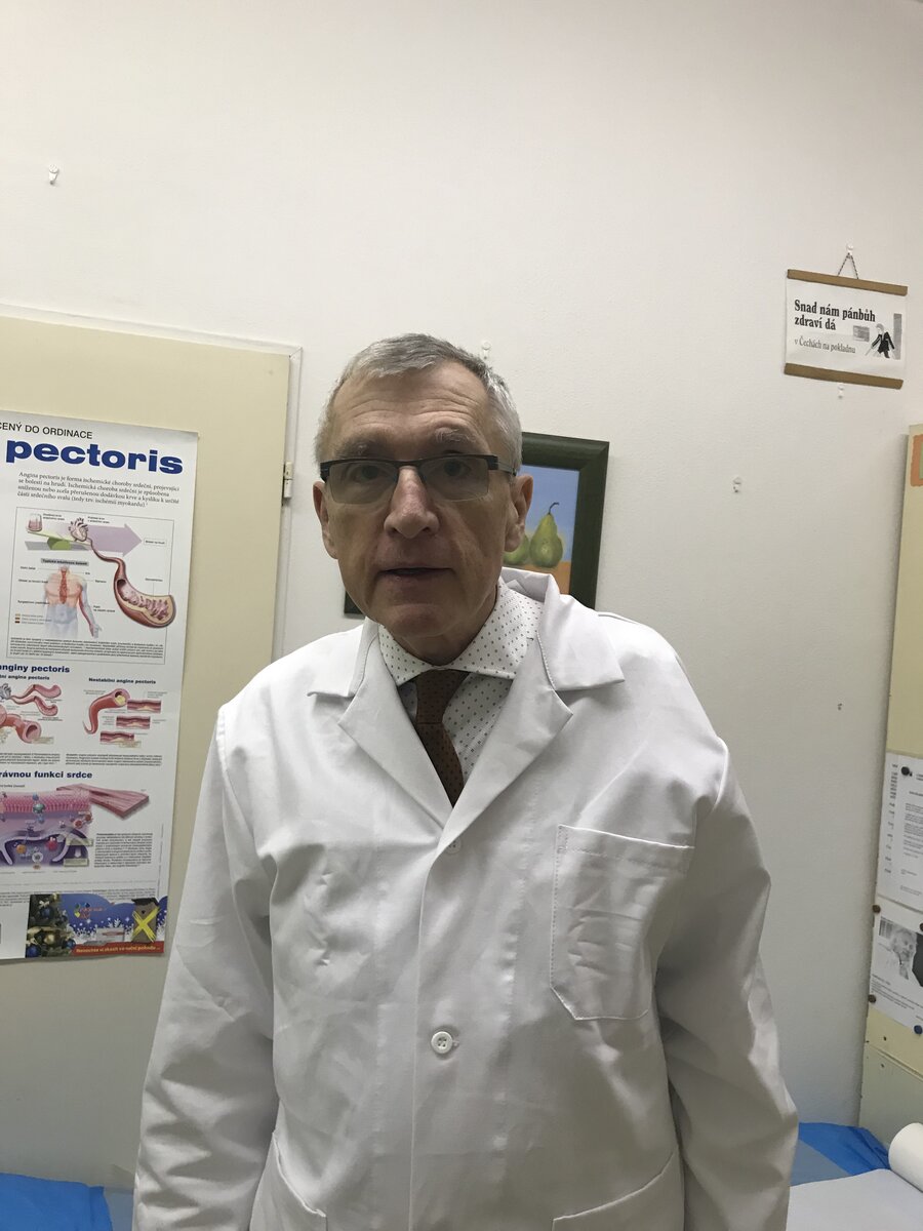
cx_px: 462
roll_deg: -2.0
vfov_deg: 63.4
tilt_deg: -0.2
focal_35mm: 28
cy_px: 616
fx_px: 995
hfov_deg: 49.7
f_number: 1.8
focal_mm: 3.99
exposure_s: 1/33
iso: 40
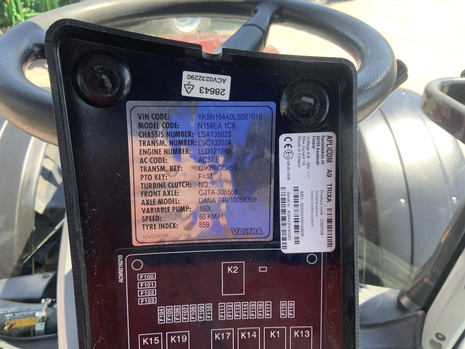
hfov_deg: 61.7
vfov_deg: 48.2
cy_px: 174
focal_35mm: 29
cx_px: 232
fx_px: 390
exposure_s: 1/122
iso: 25
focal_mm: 3
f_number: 1.8
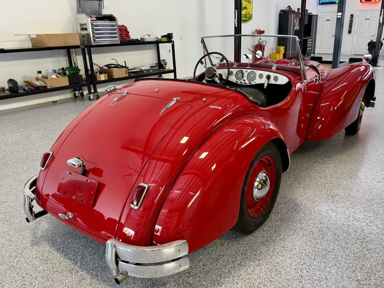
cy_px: 149
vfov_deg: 49.7
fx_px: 311
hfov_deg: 63.1
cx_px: 223
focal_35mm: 28
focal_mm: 6.76
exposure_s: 1/60
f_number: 1.78
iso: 100
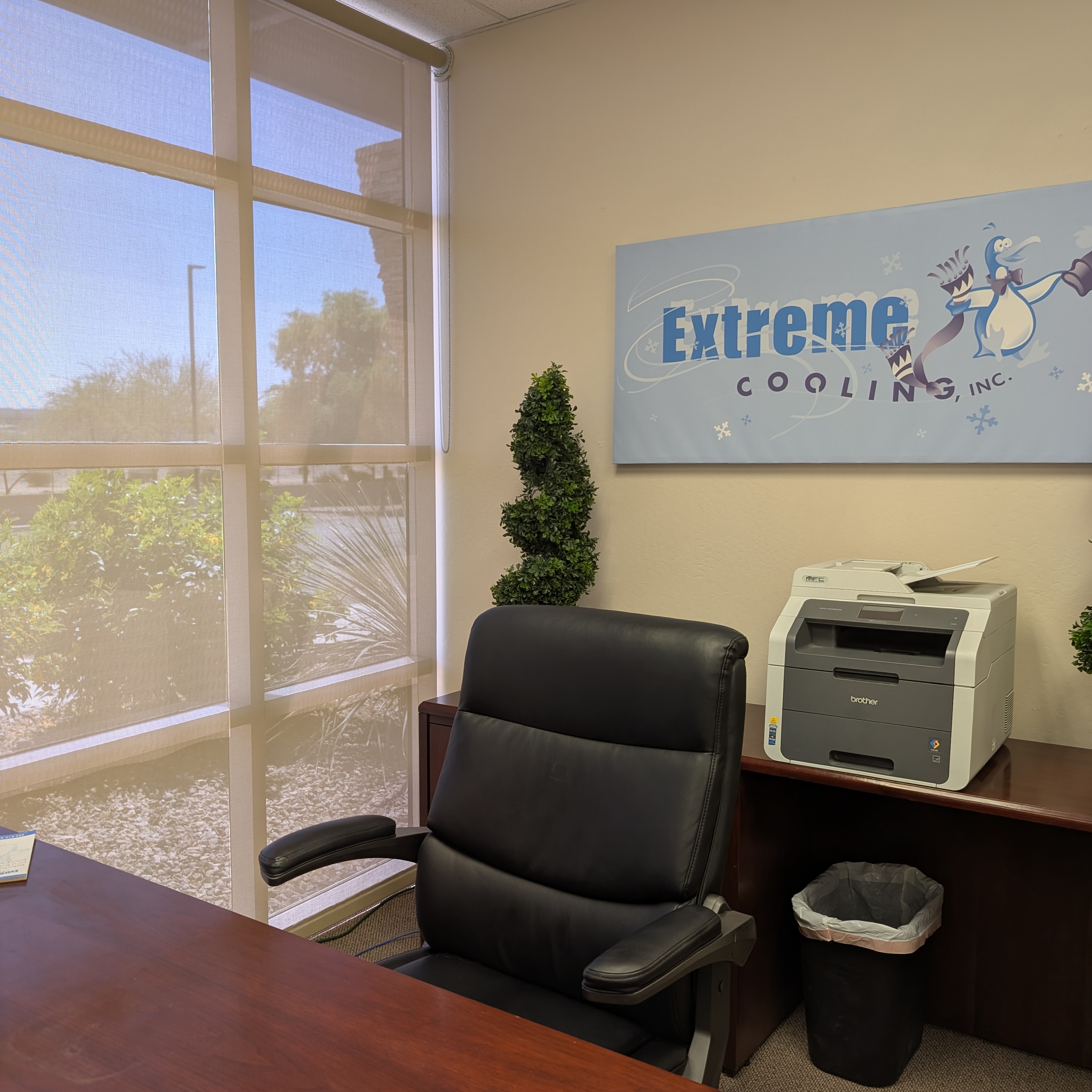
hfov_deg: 55.3
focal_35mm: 29
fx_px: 1035
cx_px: 445
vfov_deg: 55.6
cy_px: 555
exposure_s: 1/24
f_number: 1.68
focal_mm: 6.9
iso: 36
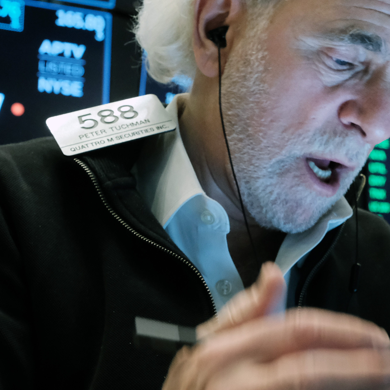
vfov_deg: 21.6
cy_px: 244
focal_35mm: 80
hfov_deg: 21.3
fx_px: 1020
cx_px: 321
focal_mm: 24.9
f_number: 5
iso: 6400
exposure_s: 1/90
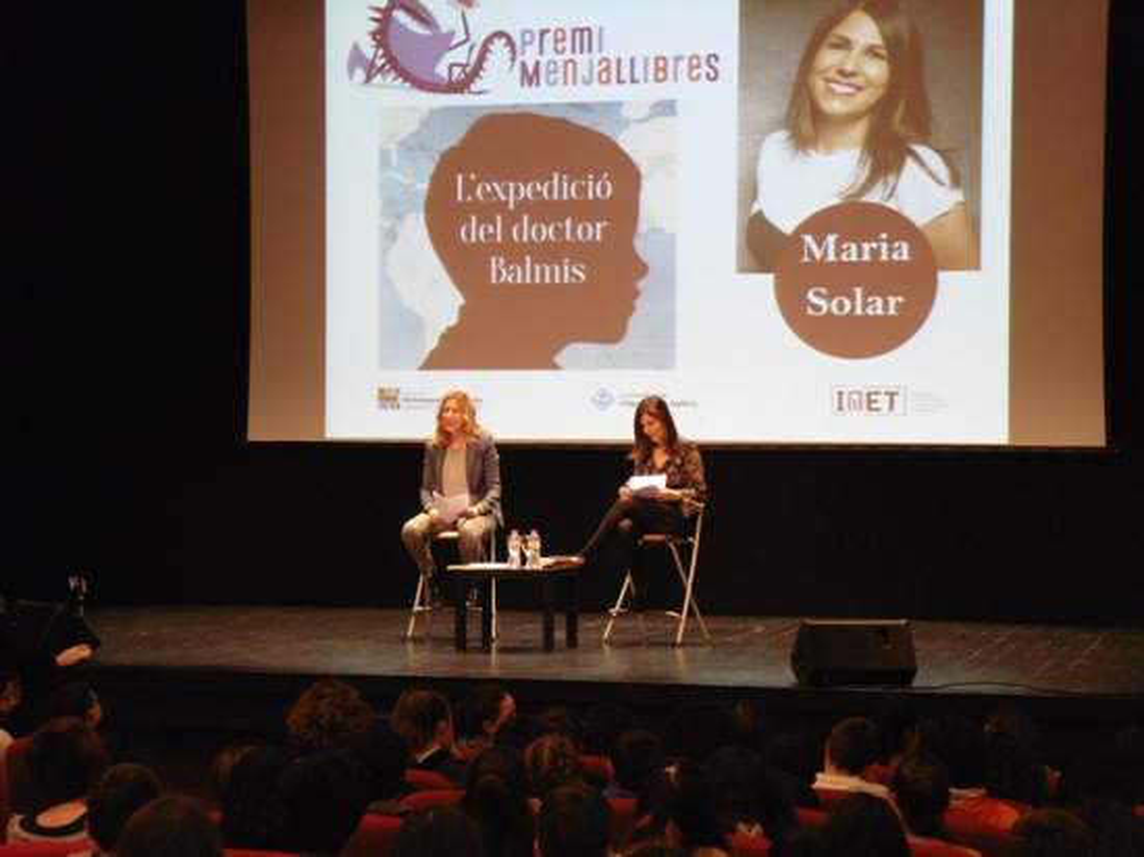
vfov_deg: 18.9
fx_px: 2577
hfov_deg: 25.0
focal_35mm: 78
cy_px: 428
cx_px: 572
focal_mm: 14.3
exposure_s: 1/10
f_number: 4.4
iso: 400
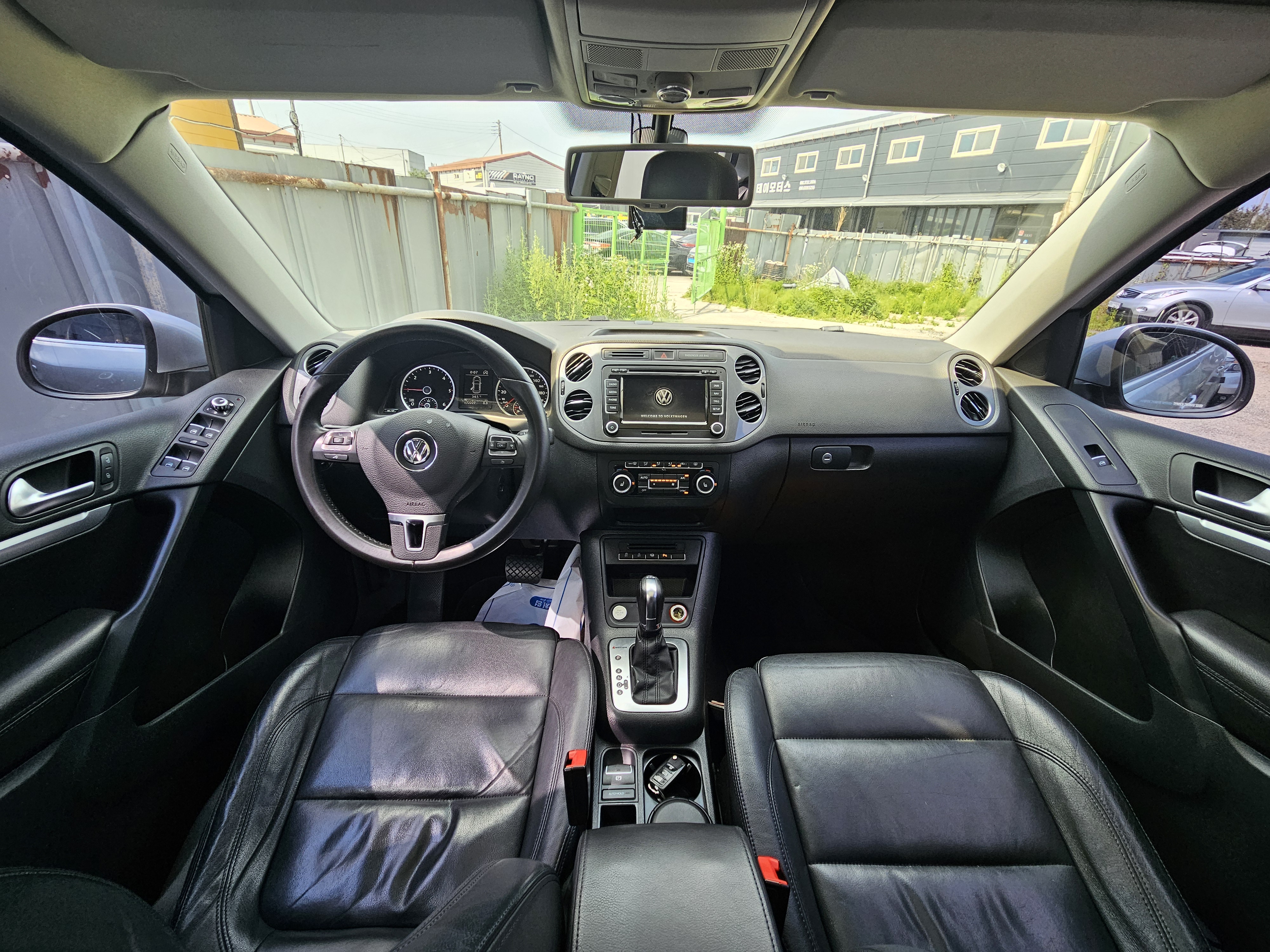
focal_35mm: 13
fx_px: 477
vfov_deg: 89.9
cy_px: 476
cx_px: 635
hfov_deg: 106.2
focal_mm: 2.2
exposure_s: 1/224
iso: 80
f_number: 2.2
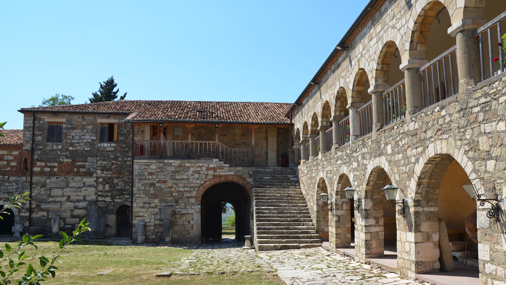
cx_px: 254
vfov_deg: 40.2
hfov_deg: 66.1
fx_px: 389
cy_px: 154
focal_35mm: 29
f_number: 8
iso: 110
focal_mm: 18
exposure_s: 1/250
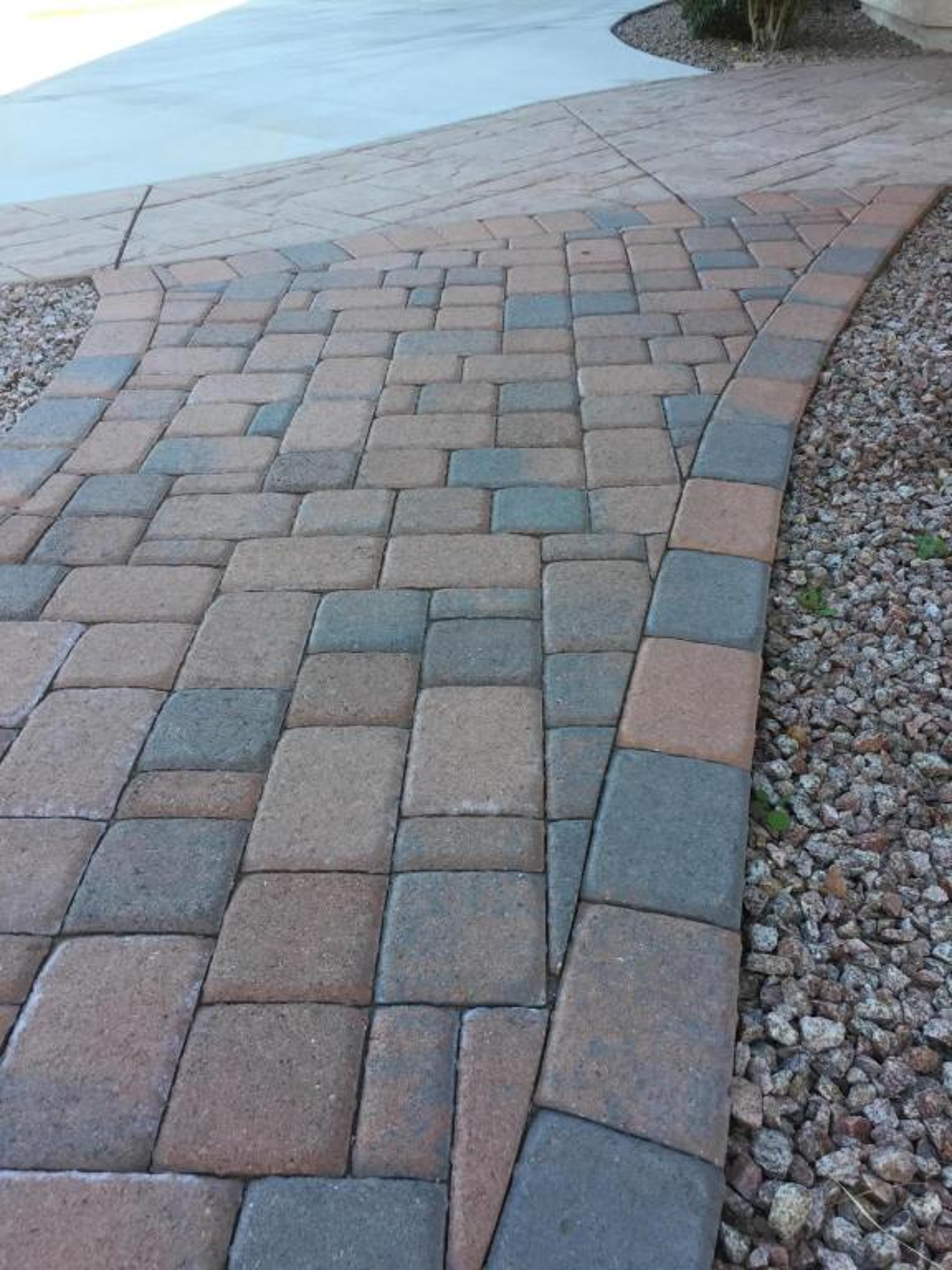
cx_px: 476
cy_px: 635
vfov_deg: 61.7
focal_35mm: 29
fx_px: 1063
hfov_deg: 48.2
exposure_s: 1/166
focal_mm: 4.15
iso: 32
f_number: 2.2
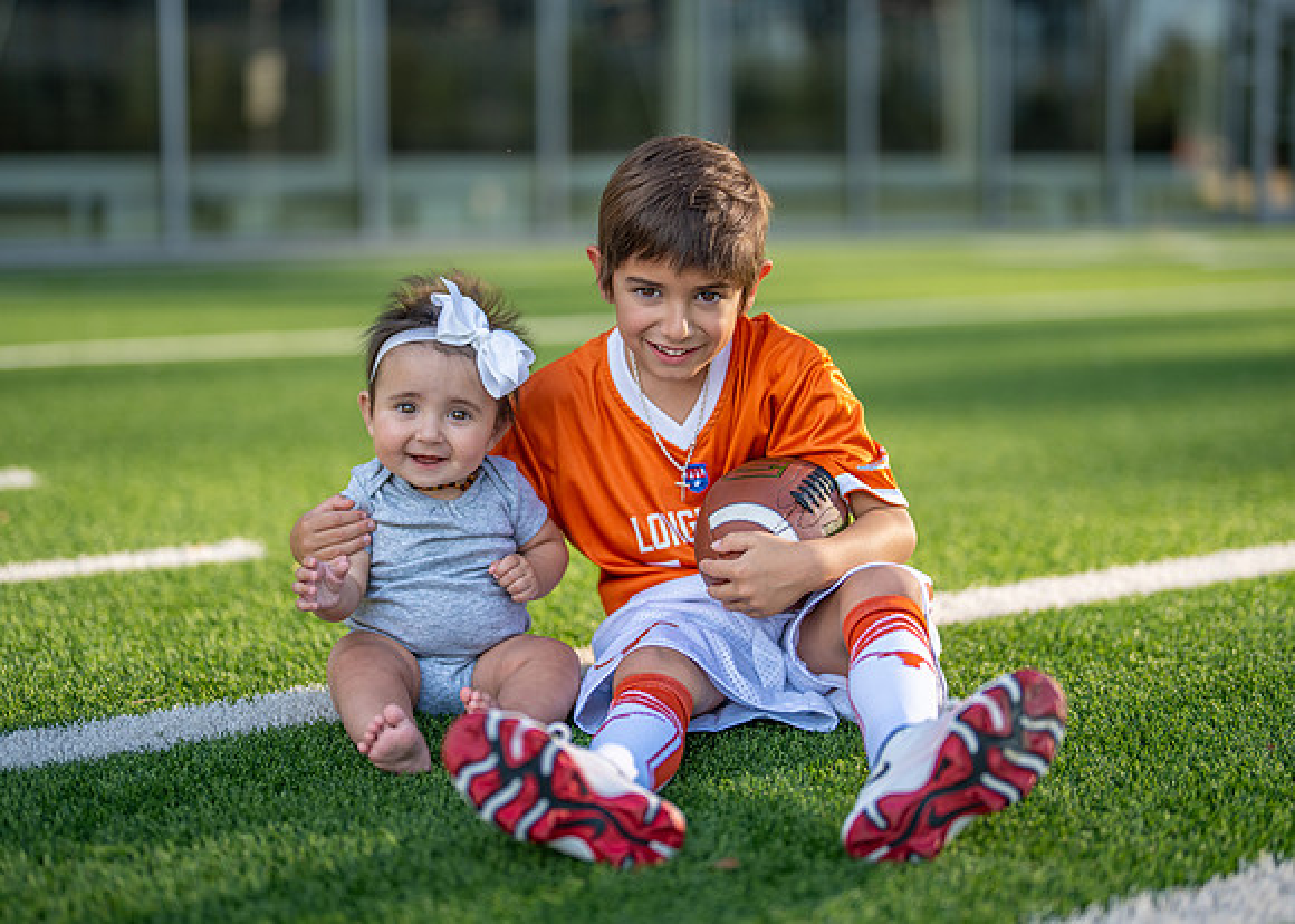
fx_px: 2280
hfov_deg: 31.7
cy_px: 394
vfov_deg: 22.9
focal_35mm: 62
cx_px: 651
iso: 100
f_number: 1.2
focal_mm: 50
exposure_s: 1/2500
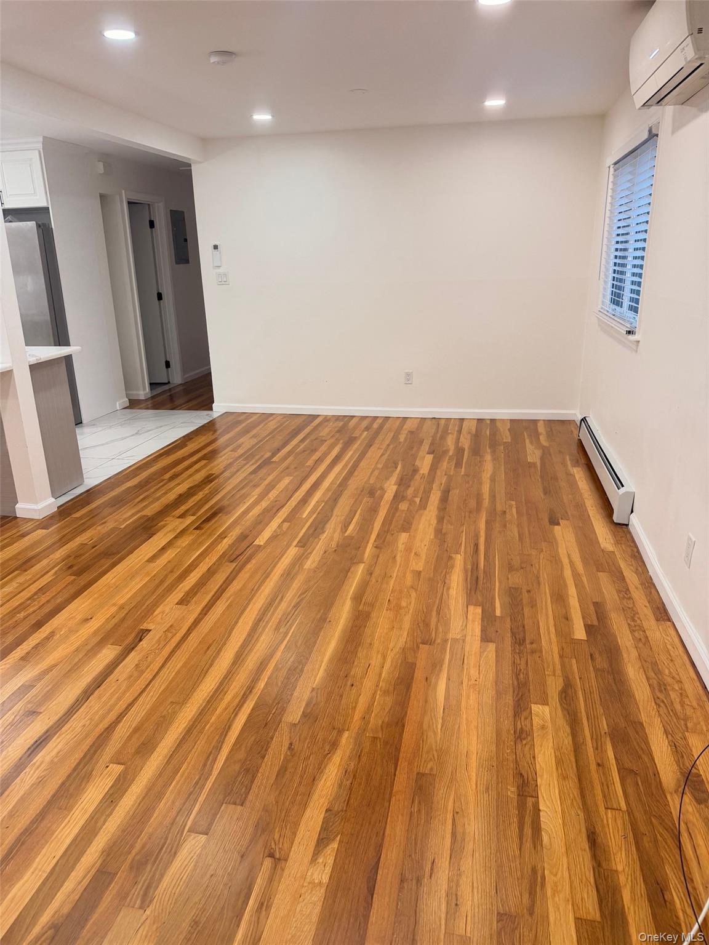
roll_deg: +1.8
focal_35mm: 24
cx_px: 354
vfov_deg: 71.6
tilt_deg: -18.7
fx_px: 655
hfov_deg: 56.8
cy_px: 472
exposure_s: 1/134
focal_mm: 6.76
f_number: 1.78
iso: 100
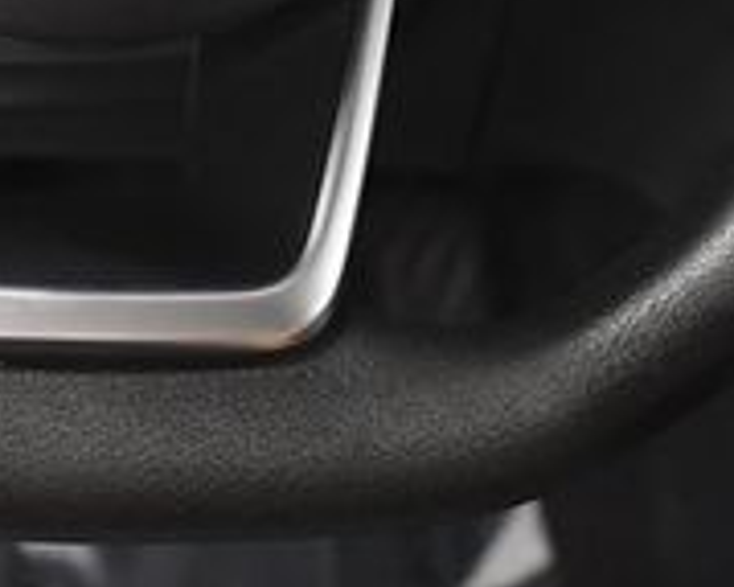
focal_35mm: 151
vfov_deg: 10.0
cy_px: -207
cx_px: 111
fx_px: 3278
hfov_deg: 12.7
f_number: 4
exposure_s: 1/100
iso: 2500
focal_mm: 30
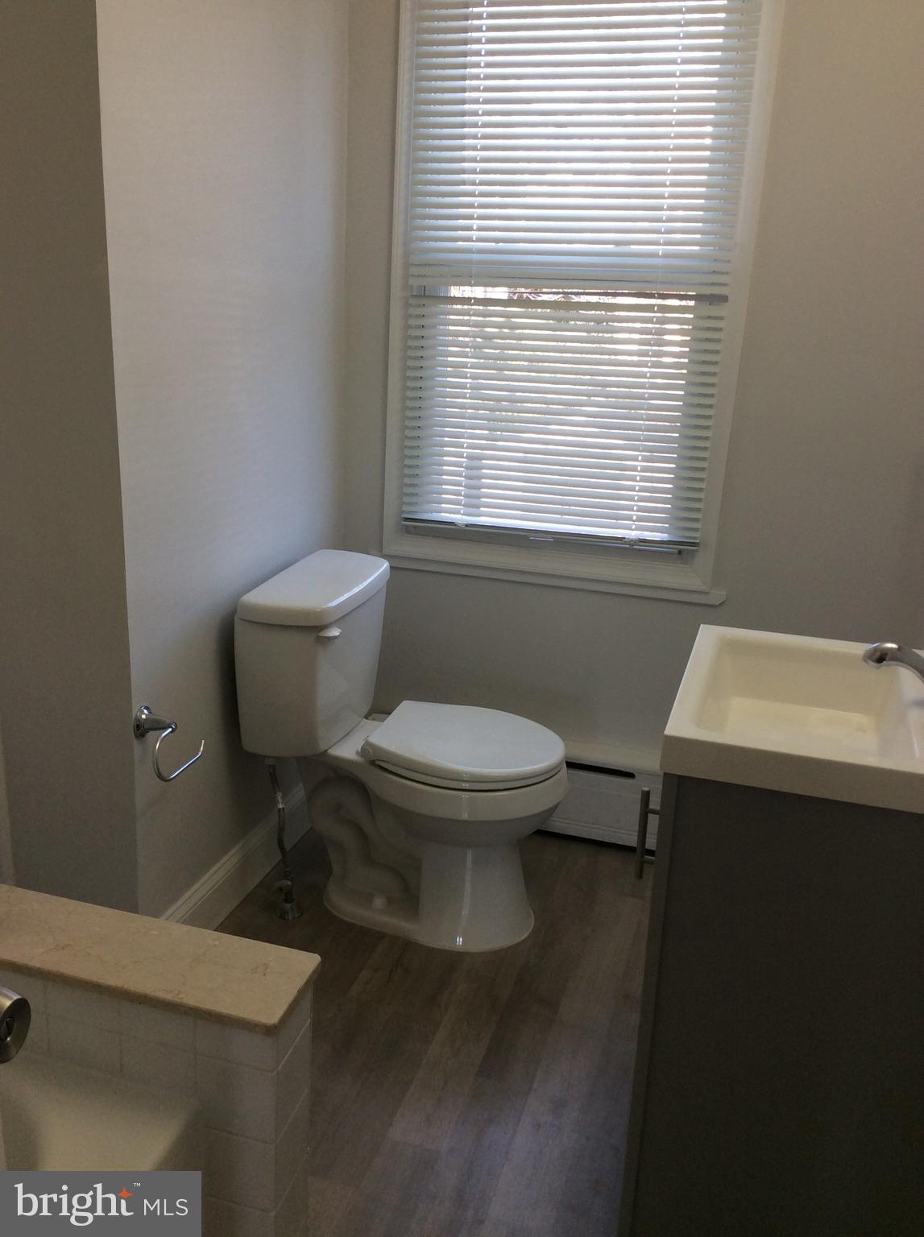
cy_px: 618
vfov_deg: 56.9
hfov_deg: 44.0
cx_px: 462
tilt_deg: -17.2
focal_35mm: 32
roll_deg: -1.2
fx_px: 1142
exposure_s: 1/60
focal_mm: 3.3
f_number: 2.4
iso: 40
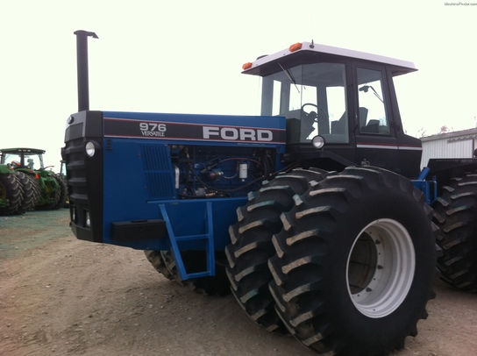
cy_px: 178
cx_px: 238
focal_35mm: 35
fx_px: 481
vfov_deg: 40.6
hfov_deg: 52.7
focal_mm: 3.85
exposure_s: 1/120
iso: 125
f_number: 2.8
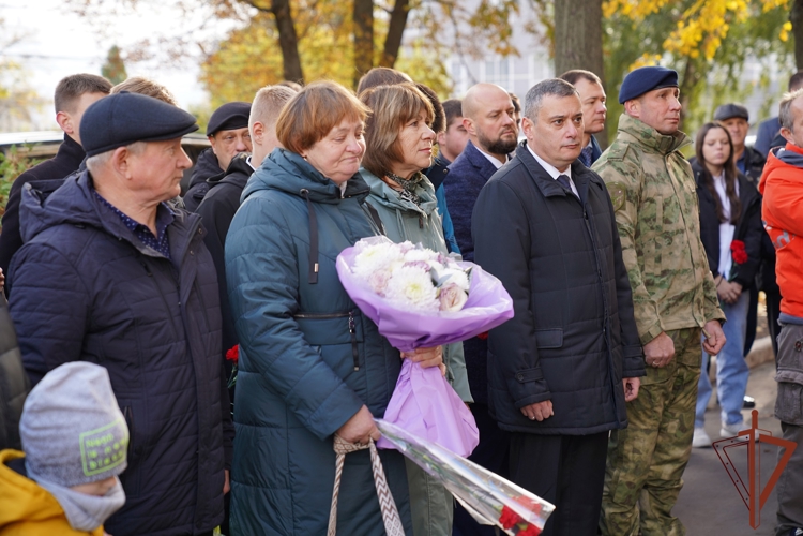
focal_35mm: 70
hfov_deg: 28.8
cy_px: 268
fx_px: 1561
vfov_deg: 19.5
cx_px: 402
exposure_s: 1/125
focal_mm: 70
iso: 100
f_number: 3.2
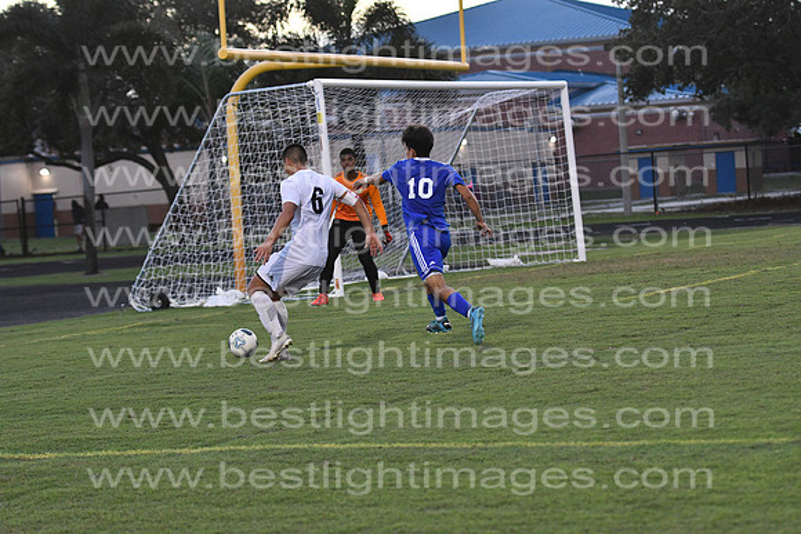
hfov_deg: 16.6
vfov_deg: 11.2
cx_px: 400
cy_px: 267
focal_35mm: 123
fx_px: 2737
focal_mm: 82
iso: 1600
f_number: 3.2
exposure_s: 1/800
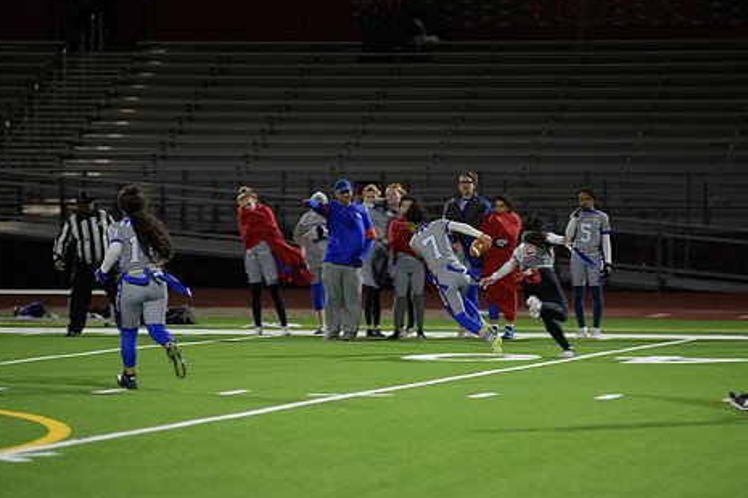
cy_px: 288
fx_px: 4280
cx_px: 429
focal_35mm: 206
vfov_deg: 6.7
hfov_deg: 10.0
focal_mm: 165
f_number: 2.8
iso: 900
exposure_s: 1/200
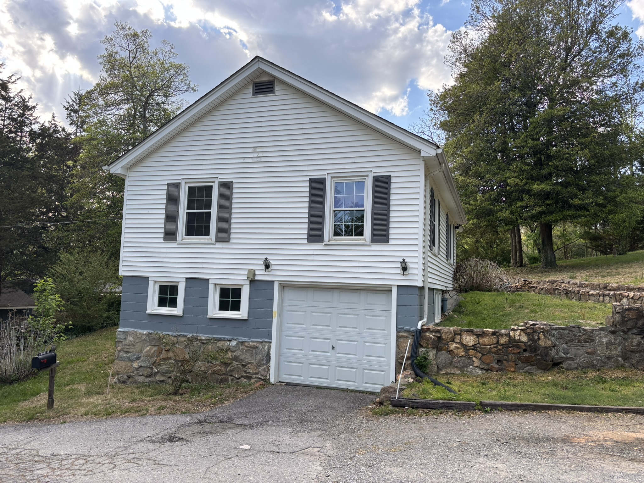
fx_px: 484
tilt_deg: +6.1
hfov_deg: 67.3
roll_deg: -2.4
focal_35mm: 26
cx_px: 322
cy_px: 242
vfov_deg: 53.1
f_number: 1.6
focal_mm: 5.96
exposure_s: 1/670
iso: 50
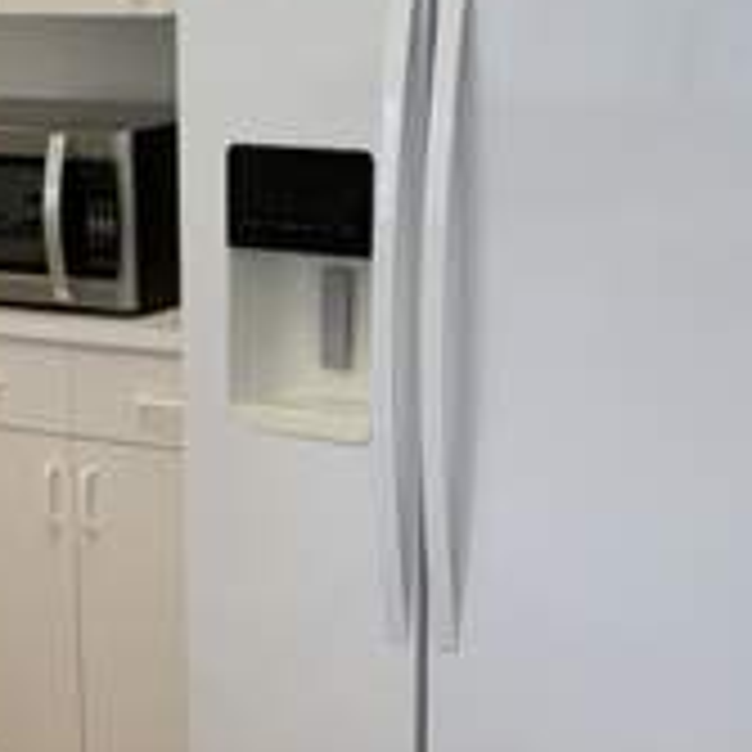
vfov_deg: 17.5
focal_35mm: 98
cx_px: 153
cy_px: 657
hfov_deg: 17.6
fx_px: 2409
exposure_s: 1/60
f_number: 1.8
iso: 80
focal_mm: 3
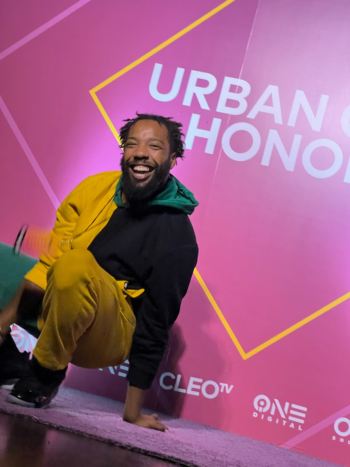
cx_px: 175
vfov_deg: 25.3
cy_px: 234
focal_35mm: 77
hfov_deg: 19.1
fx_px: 1038
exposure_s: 1/60
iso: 500
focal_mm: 9
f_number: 2.8
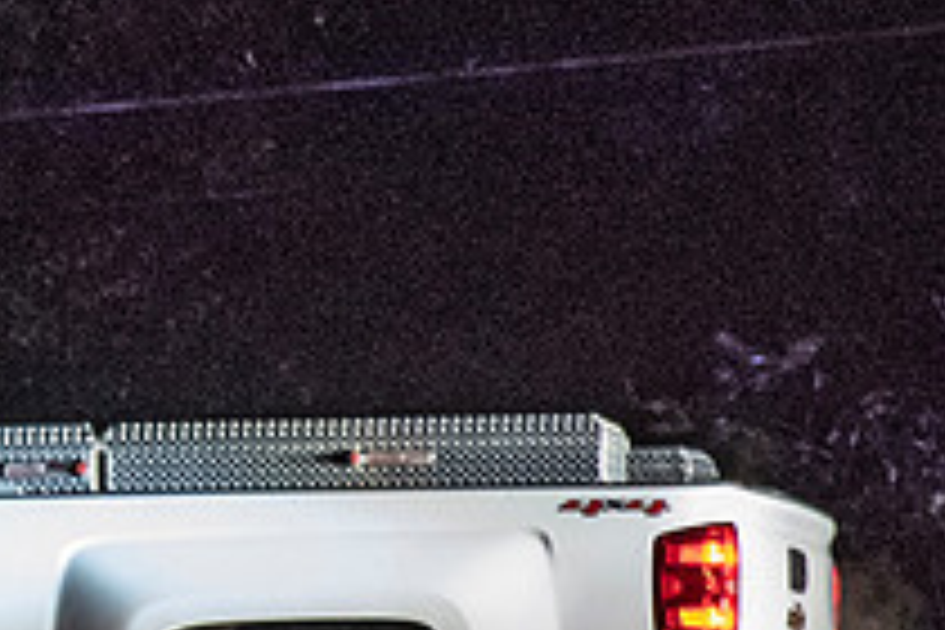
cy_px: 454
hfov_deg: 2.3
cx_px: -54
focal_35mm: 884
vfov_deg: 1.6
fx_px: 23203
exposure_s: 1/50
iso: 12800
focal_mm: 175
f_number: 5.3
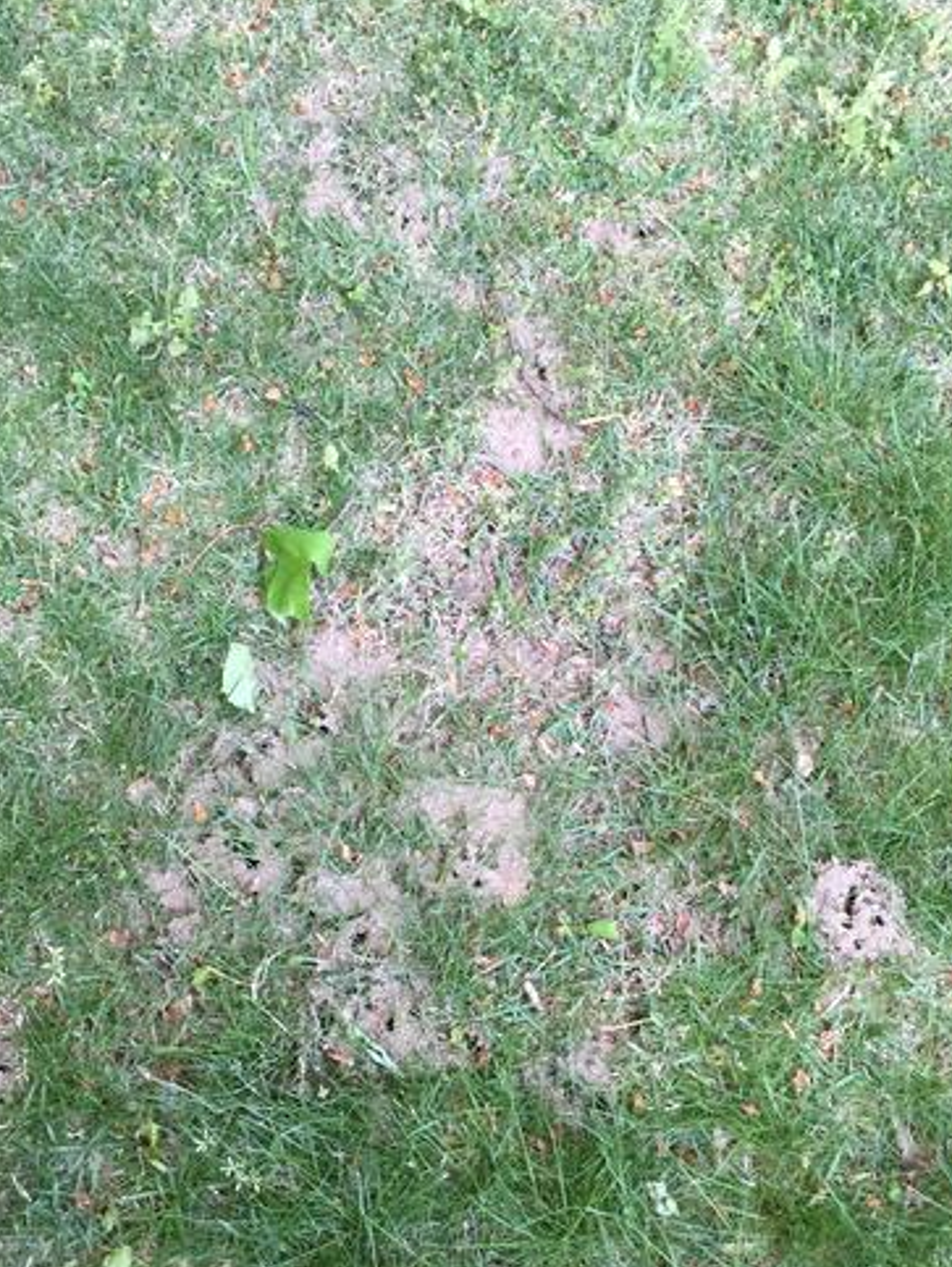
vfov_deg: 44.7
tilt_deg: -68.8
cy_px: 698
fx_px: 1538
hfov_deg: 34.4
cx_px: 463
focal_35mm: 42
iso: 40
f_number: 2.2
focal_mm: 4.15
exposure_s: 1/30
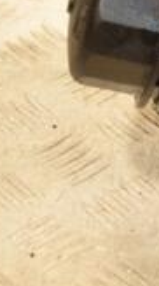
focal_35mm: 232
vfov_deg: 9.3
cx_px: 498
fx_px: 1749
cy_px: 5
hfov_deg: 4.9
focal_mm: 40
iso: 800
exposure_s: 1/160
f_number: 4.8
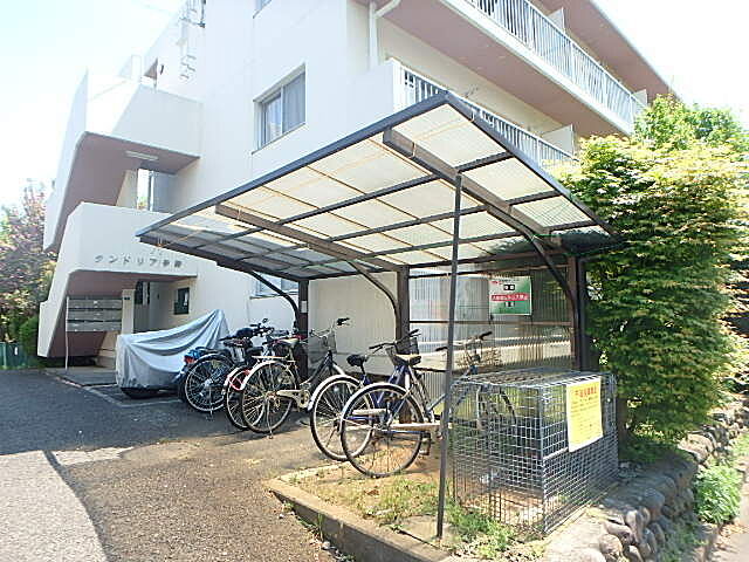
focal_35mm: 21
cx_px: 374
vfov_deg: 63.4
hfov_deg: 79.0
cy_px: 281
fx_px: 454
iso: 125
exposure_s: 1/250
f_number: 3.5
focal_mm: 3.7
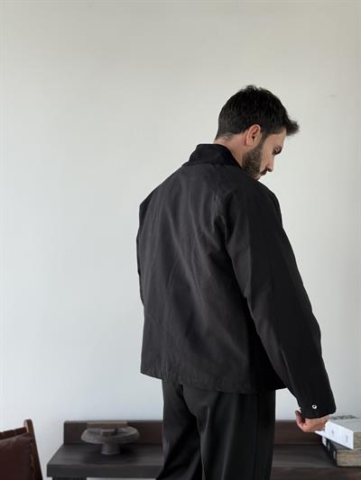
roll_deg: -0.2
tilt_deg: +2.4
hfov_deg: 30.3
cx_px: 180
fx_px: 667
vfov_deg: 39.6
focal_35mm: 48
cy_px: 240
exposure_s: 1/261
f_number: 1.78
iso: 80
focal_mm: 6.76
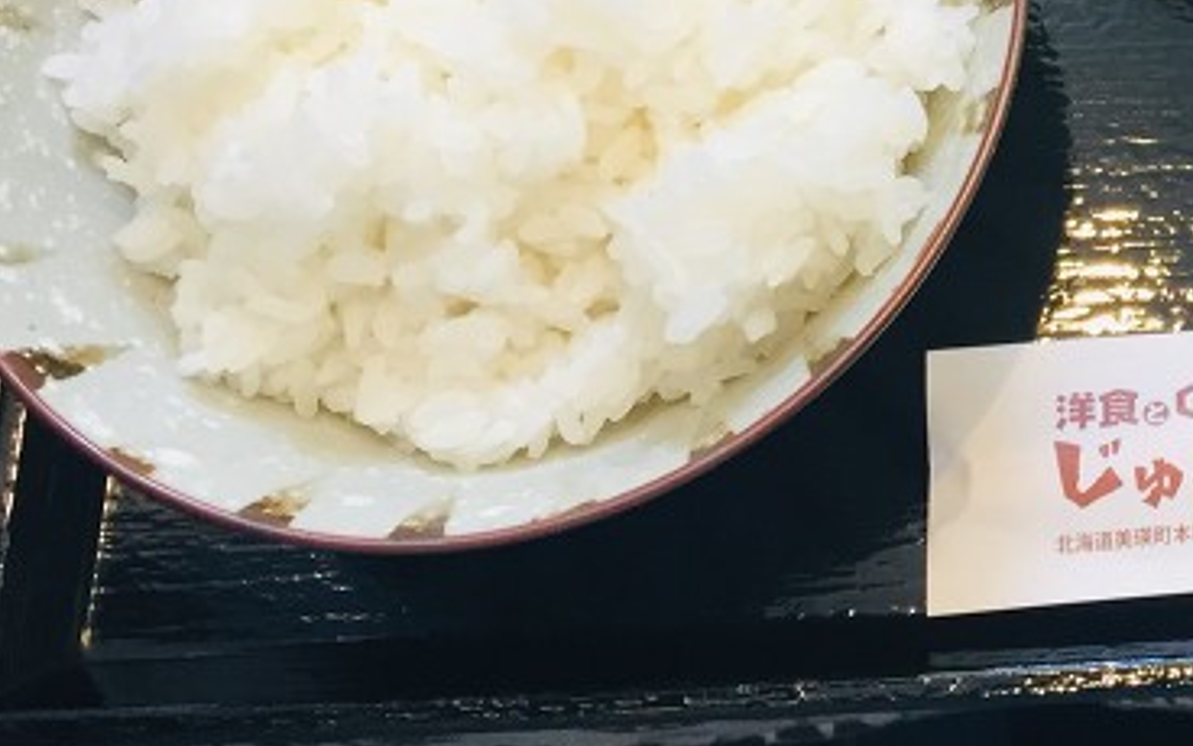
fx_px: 2569
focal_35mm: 79
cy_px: -279
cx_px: 1428
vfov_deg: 15.5
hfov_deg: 23.8
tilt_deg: -66.3
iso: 64
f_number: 2.2
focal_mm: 4.15
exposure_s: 1/30
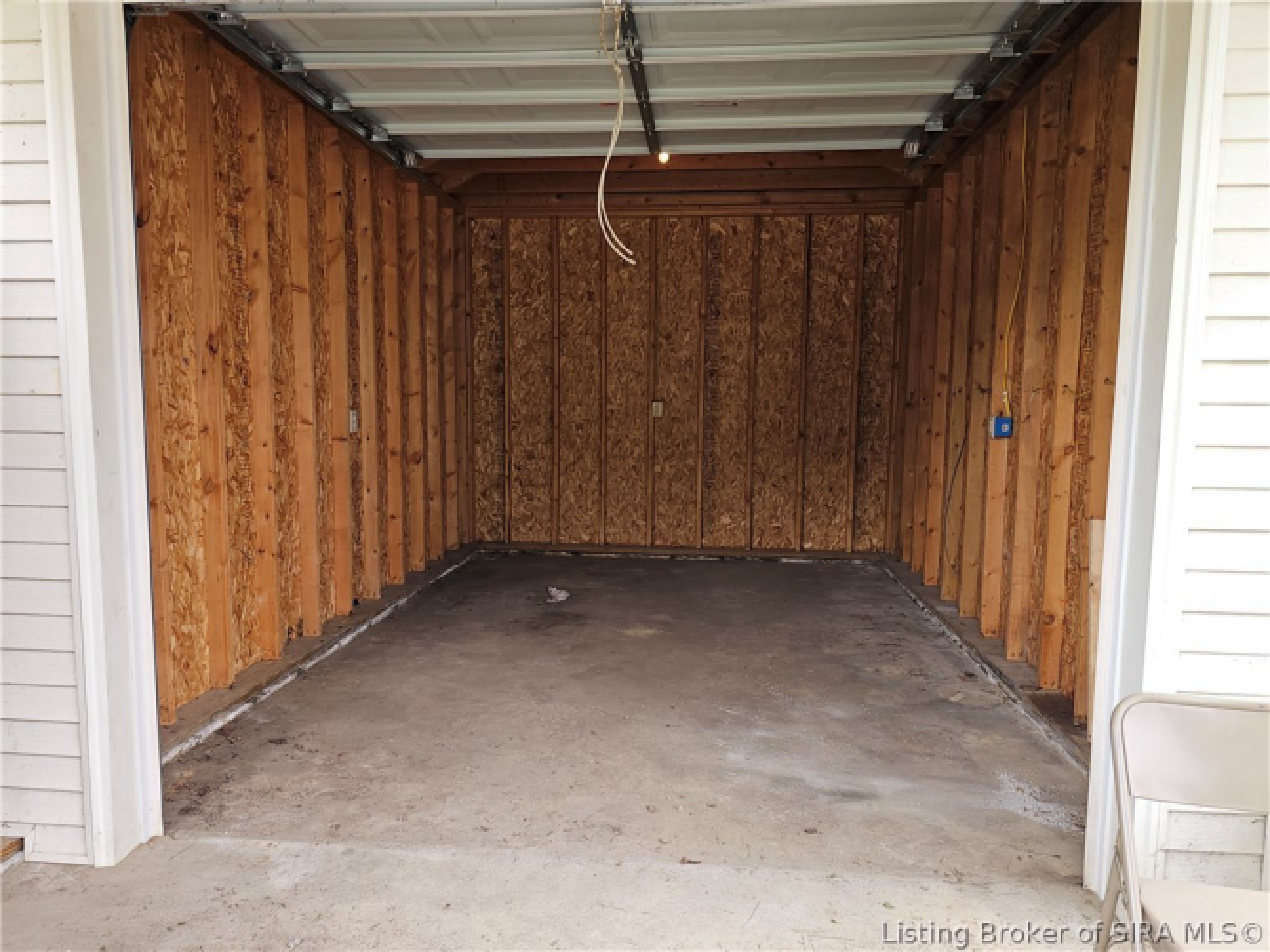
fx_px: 844
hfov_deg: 73.9
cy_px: 476
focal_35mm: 23
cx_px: 635
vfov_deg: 58.9
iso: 12
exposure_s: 1/60
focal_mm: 6.3
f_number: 1.7
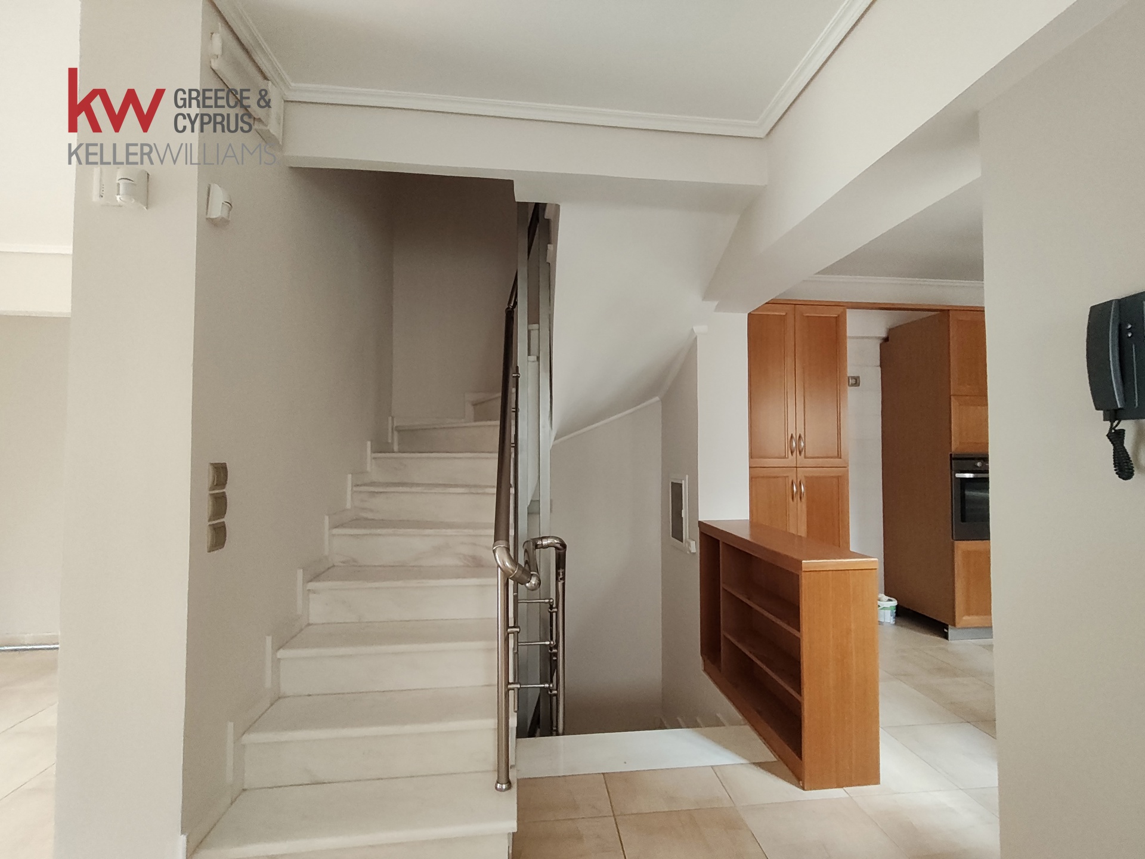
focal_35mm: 15
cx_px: 572
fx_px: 496
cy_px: 430
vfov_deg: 81.7
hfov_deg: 98.2
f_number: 2.2
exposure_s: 1/50
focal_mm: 1.67
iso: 640
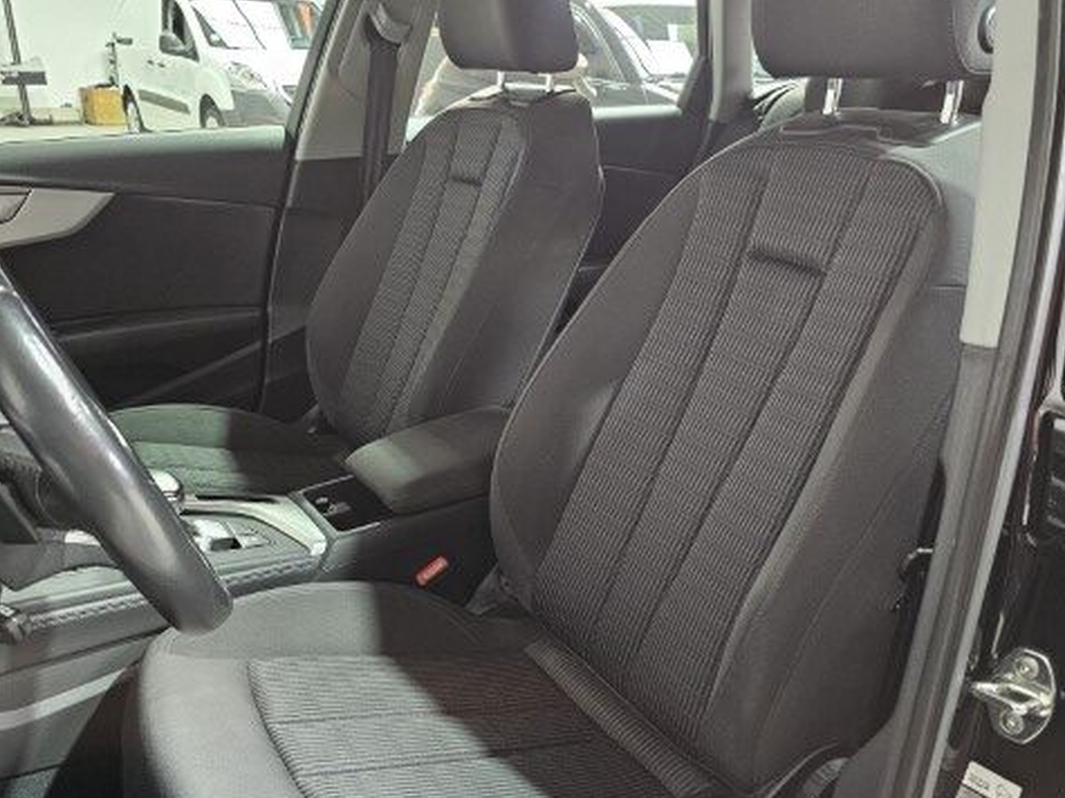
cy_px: 502
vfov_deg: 45.0
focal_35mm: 31
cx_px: 536
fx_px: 954
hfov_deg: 58.4
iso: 800
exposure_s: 1/100
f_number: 1.7
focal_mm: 6.3
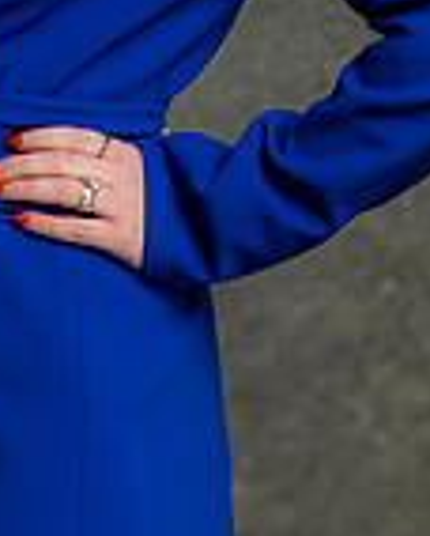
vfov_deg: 7.6
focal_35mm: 252
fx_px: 4000
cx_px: 106
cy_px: -143
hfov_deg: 6.1
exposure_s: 1/200
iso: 125
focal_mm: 85
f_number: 5
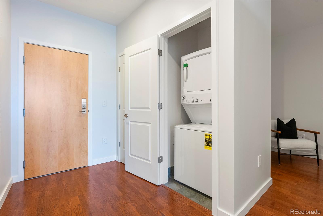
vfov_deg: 70.5
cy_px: 108
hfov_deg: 93.3
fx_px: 153
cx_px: 162
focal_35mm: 17
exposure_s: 1/8
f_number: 8
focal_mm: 17
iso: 800
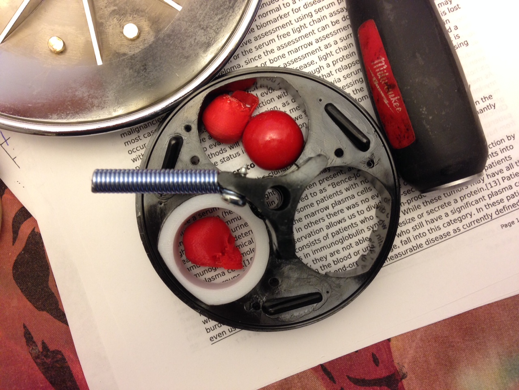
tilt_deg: -88.1
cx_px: 260
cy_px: 195
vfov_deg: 42.9
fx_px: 495
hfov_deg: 55.4
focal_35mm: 33
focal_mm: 4.12
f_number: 2.4
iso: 100
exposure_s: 1/20
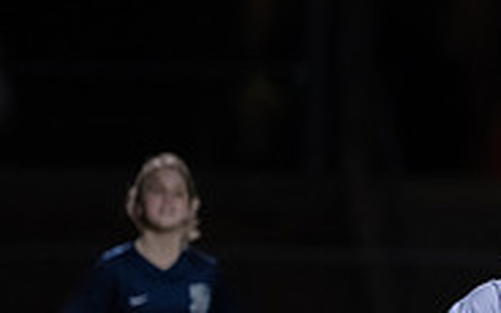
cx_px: 788
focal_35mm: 925
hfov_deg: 2.3
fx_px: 12630
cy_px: 412
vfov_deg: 1.4
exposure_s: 1/1000
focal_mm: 200
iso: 4000
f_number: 2.8
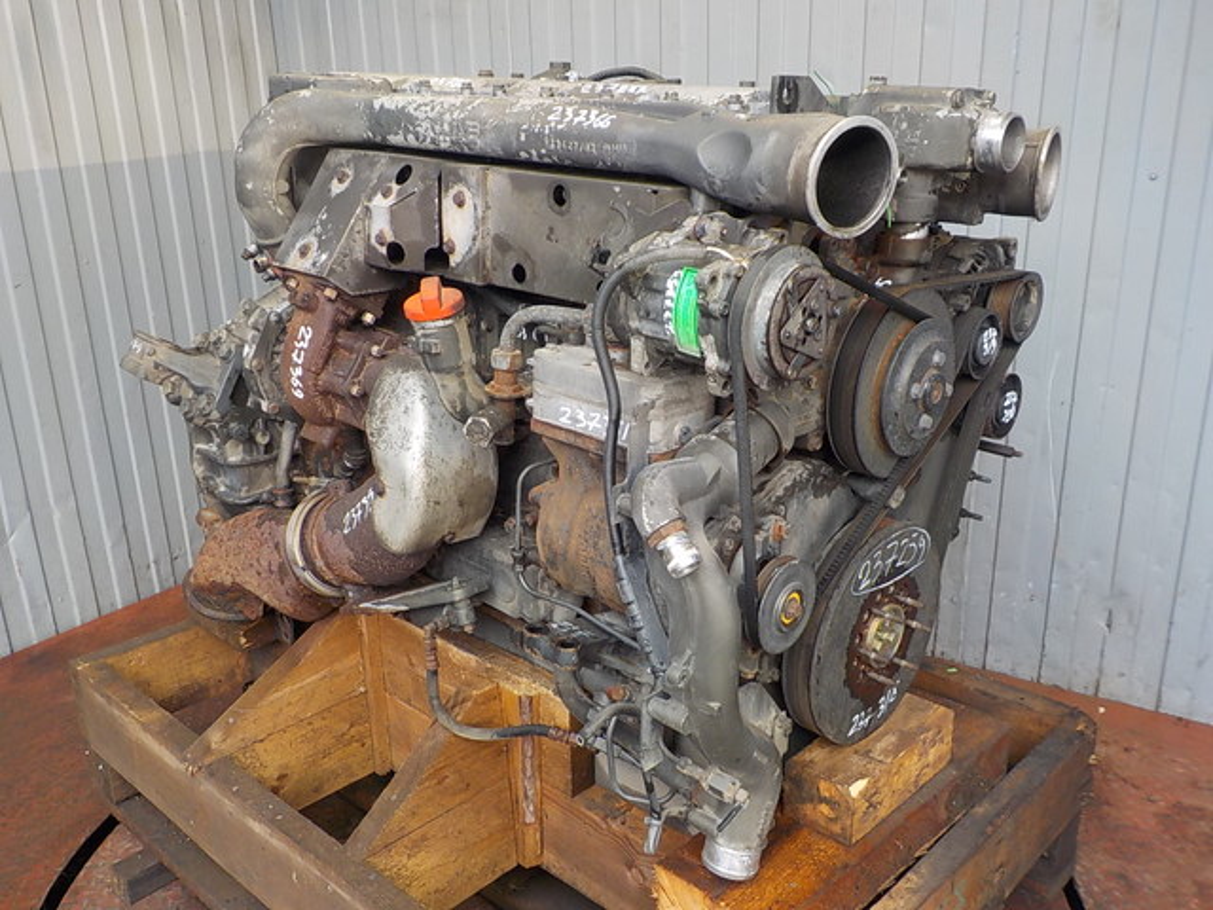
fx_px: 1051
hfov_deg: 60.0
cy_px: 455
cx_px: 606
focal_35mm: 30
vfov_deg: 46.8
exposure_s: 1/30
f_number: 3.3
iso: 125
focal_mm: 4.1
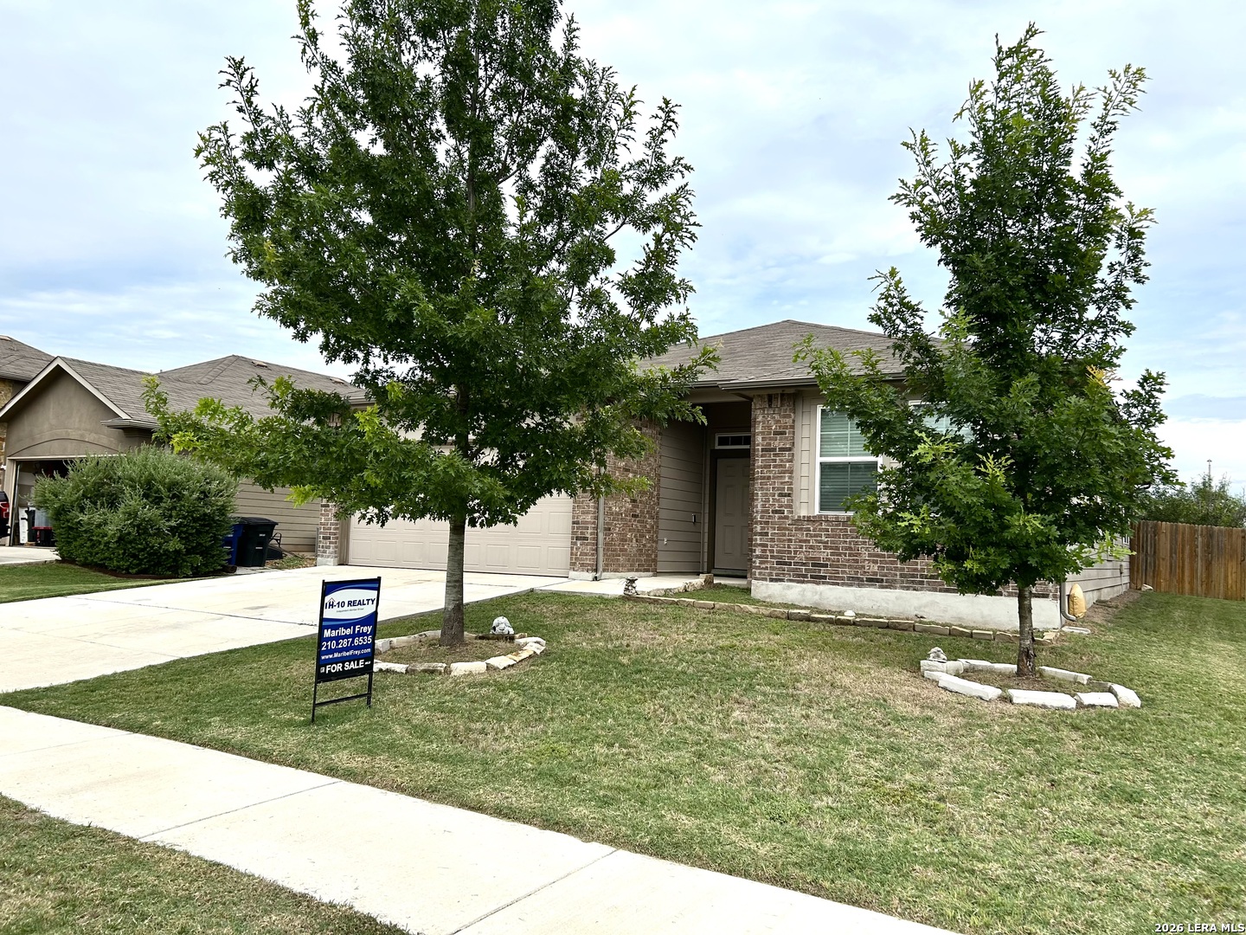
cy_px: 468
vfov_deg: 53.1
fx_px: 936
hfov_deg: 67.3
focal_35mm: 26
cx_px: 623
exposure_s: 1/3077
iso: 50
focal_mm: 5.7
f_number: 1.5
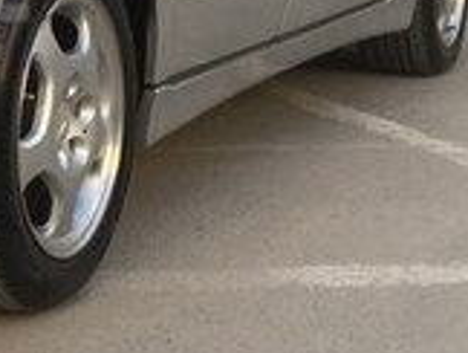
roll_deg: +0.0
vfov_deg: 12.4
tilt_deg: -6.2
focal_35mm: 118
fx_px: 1598
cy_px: -22
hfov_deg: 15.2
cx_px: -266
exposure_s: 1/213
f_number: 2.2
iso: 32
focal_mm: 4.15
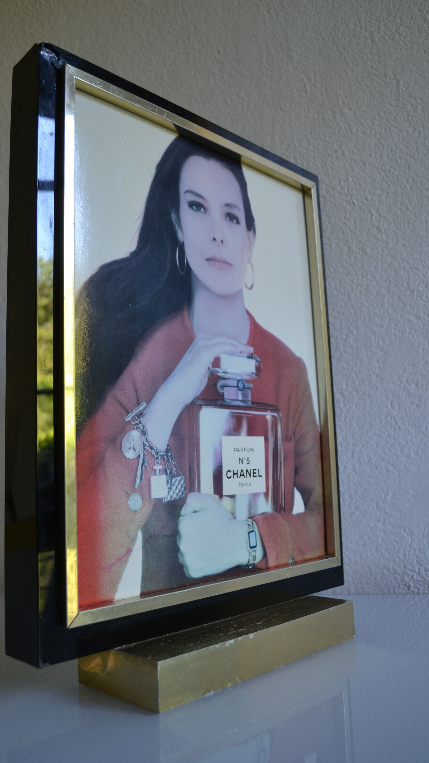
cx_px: 178
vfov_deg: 66.1
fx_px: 586
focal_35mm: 29
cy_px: 373
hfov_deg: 40.1
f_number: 3.5
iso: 400
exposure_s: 1/50
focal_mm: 18
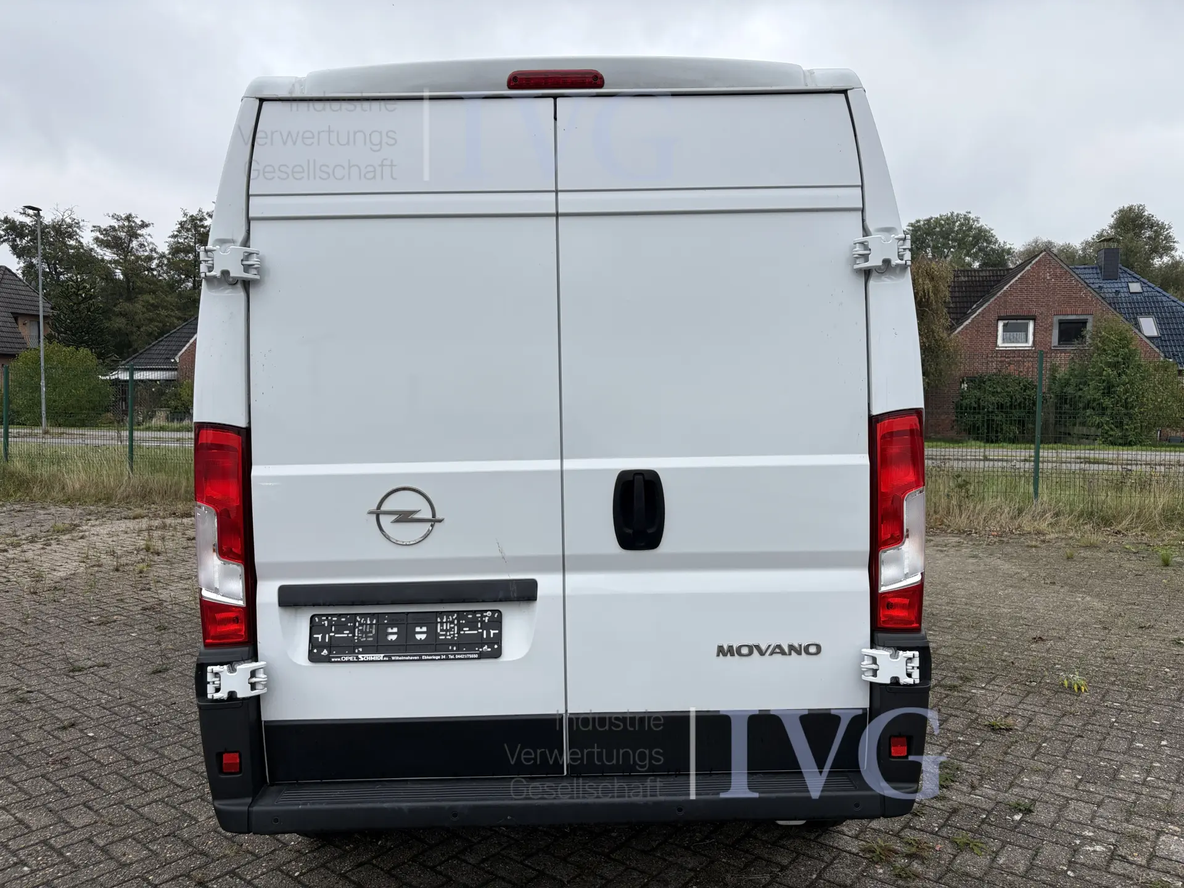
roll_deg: +0.5
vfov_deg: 53.1
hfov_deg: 67.3
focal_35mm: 26
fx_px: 889
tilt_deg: -1.5
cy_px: 444
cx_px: 592
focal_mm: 5.96
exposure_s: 1/1117
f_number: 1.6
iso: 50
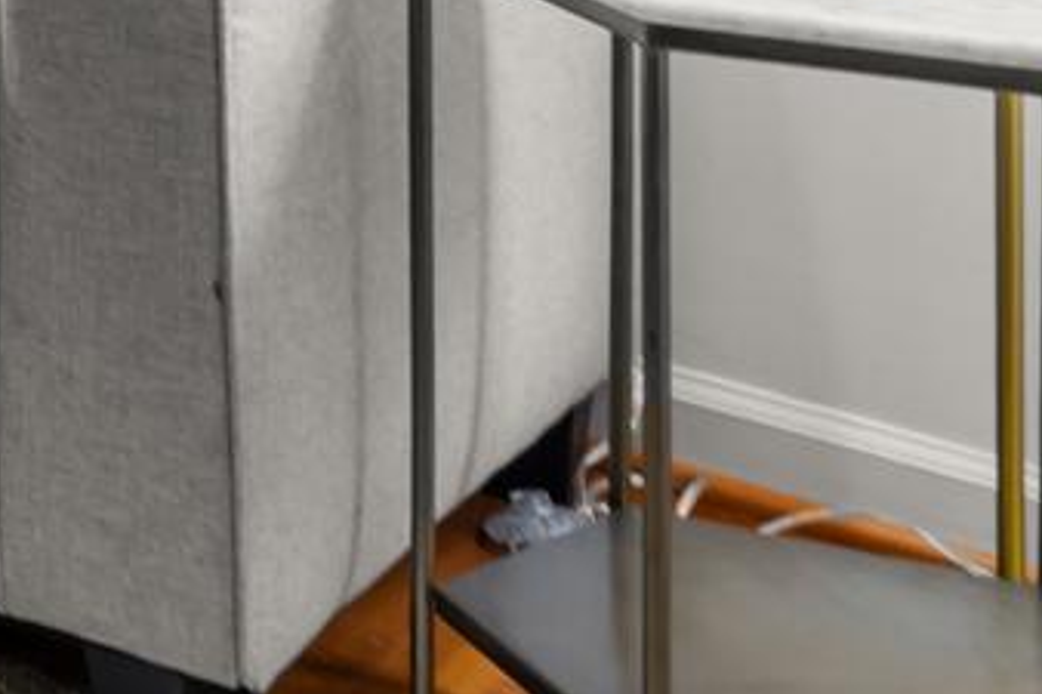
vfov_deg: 12.1
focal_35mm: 97
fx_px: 2806
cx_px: -1227
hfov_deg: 15.3
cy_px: -797
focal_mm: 16
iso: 400
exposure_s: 1/2.5
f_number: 8
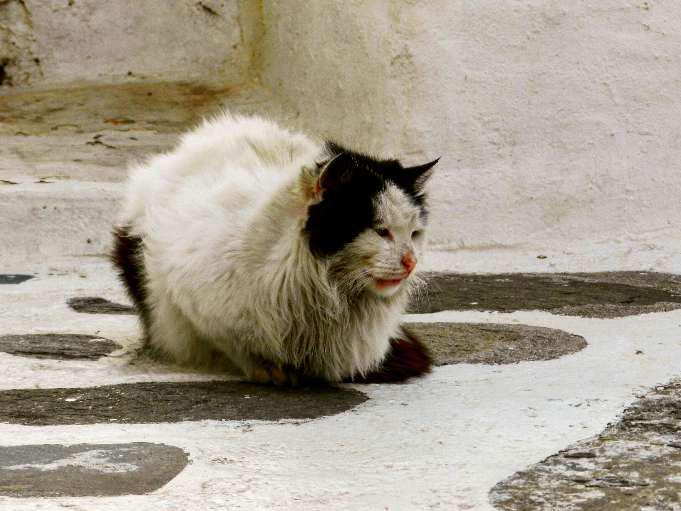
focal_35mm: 152
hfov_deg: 13.0
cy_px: 252
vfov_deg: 9.8
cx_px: 340
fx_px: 2990
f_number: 5.1
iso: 160
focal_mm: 25.7
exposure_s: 1/160
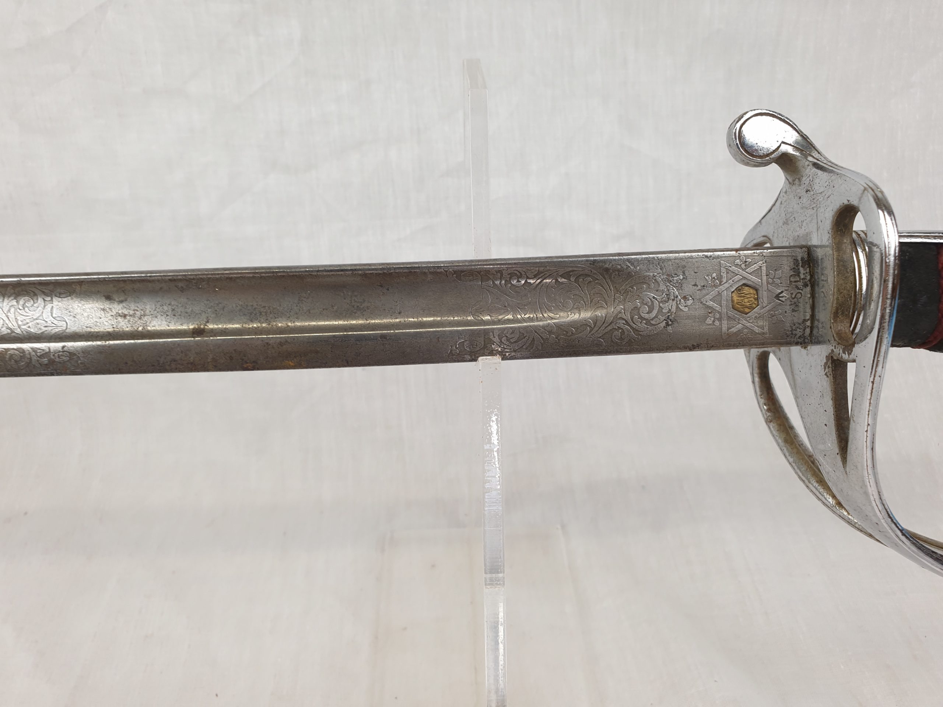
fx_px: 708
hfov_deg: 67.3
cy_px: 354
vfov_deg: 53.1
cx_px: 472
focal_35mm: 26
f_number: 2.4
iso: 50
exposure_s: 1/50
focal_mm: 4.3
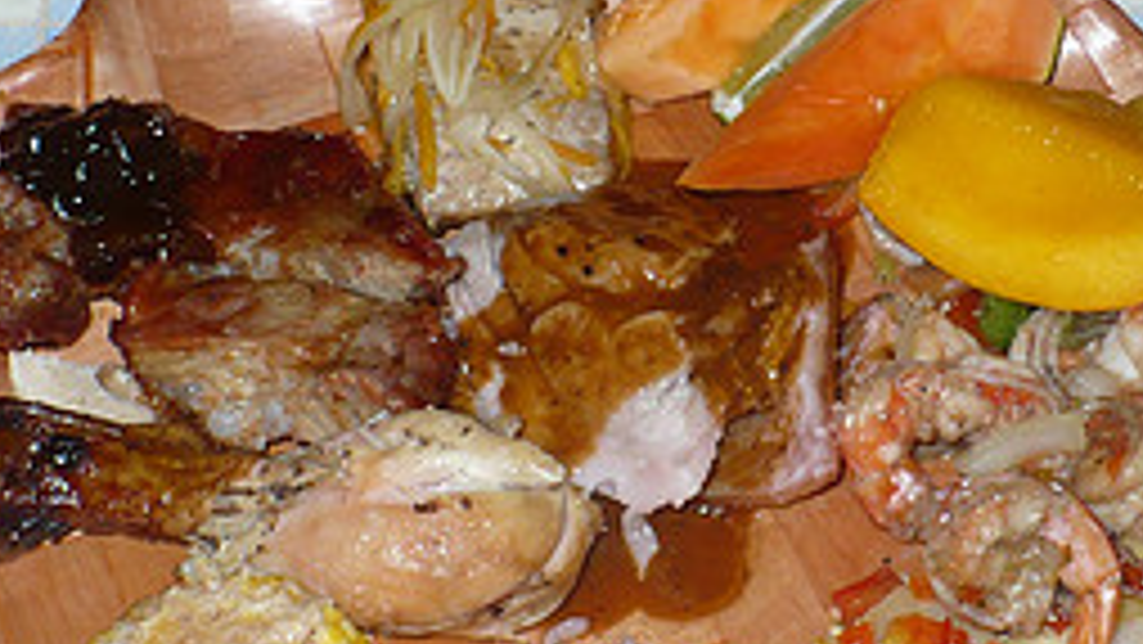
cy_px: 493
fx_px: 2789
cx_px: 621
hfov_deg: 23.2
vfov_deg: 13.1
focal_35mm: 92
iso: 100
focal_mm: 6.1
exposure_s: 1/30
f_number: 2.8
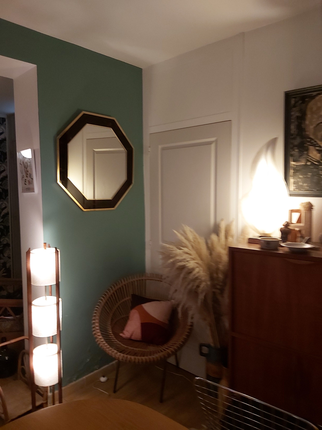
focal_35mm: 26
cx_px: 161
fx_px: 322
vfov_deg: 67.3
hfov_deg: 53.1
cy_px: 215
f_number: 1.7
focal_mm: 3.92
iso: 250
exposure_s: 1/50
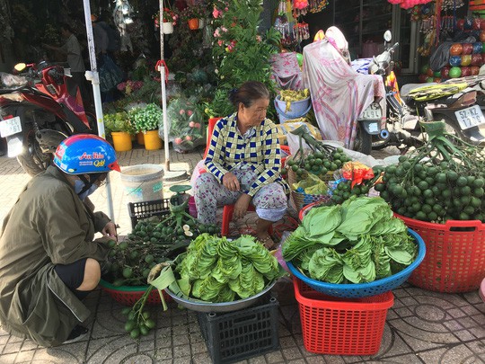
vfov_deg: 48.2
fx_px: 406
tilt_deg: -14.7
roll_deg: +2.6
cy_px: 182
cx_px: 242
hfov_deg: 61.7
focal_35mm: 29
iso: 25
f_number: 2.2
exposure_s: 1/116
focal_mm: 4.15
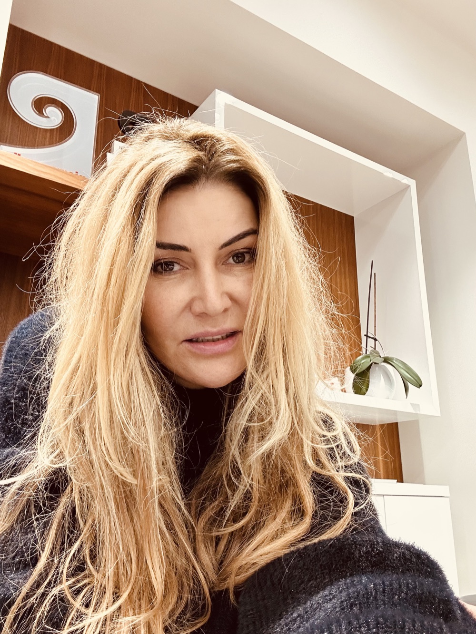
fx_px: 550
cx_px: 238
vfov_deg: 60.0
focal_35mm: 30
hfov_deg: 46.8
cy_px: 317
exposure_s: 1/50
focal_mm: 2.69
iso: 200
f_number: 1.9
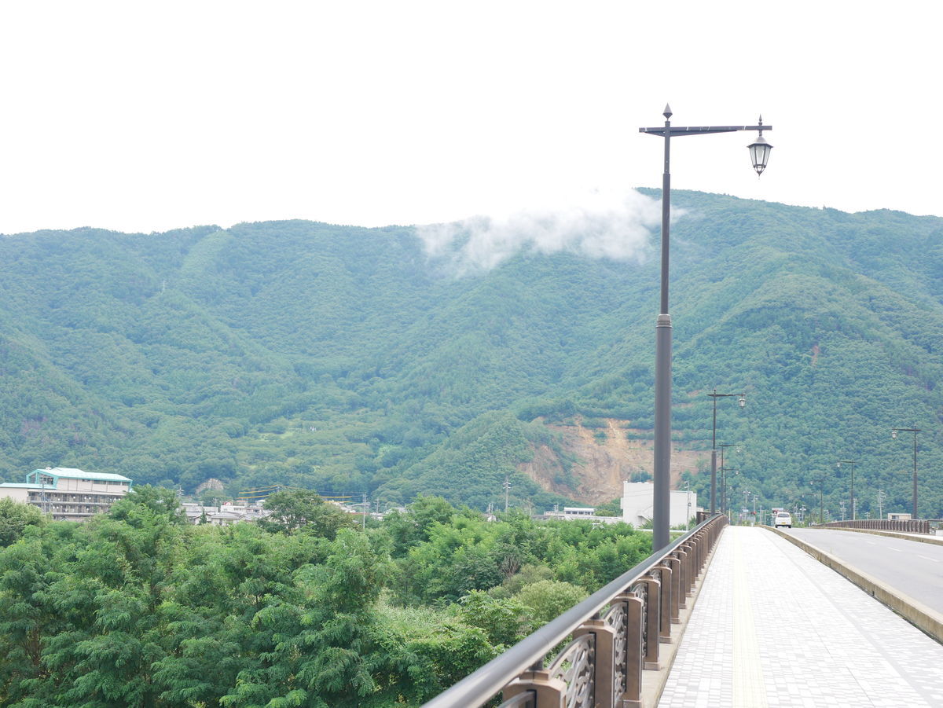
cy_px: 354
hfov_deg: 38.2
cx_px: 472
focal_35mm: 50
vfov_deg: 29.1
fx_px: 1363
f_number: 3.5
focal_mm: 25
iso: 200
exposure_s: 1/400
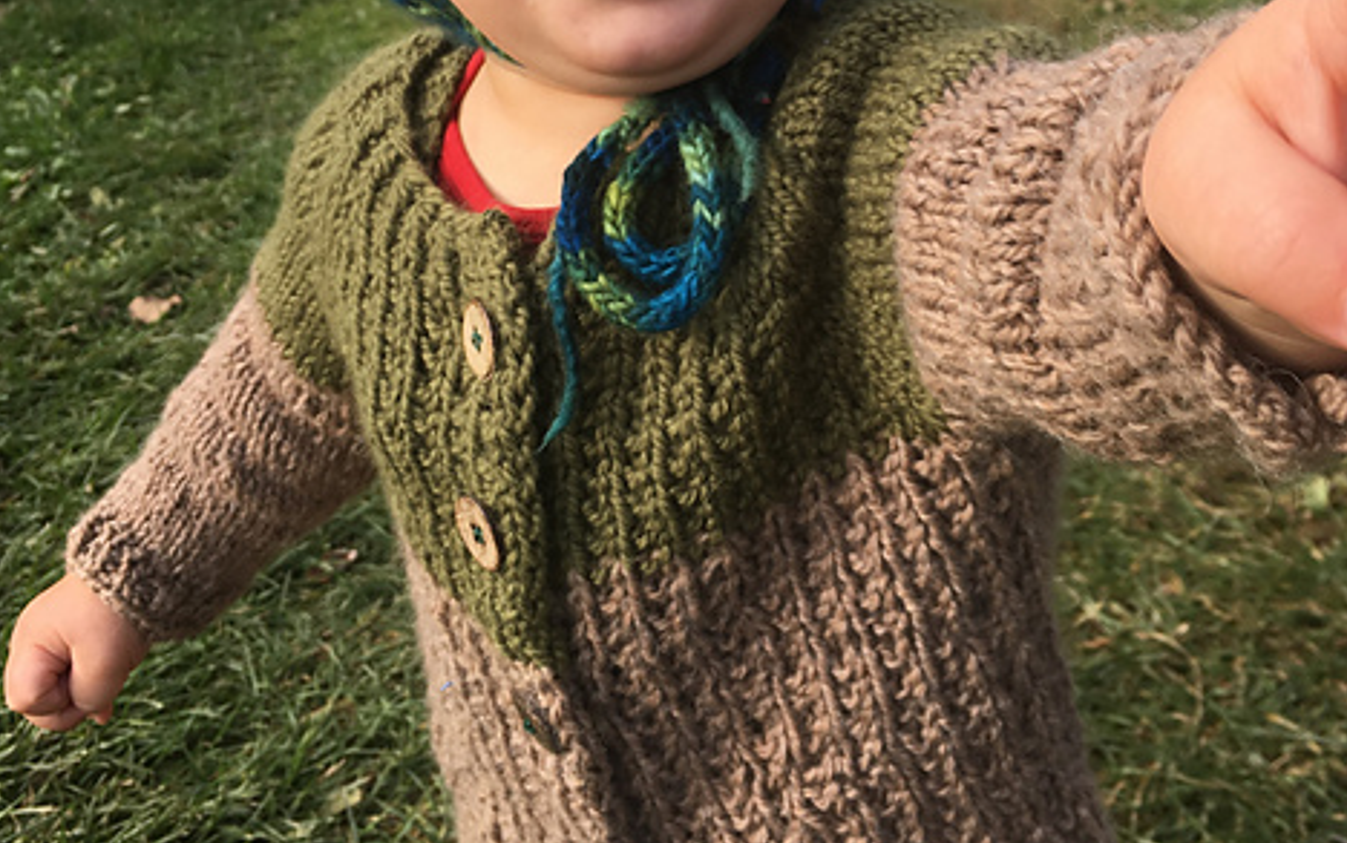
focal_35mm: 42
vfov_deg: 29.9
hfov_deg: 47.2
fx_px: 1543
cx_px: 679
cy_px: 173
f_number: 2.2
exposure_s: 1/450
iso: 25
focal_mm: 4.15
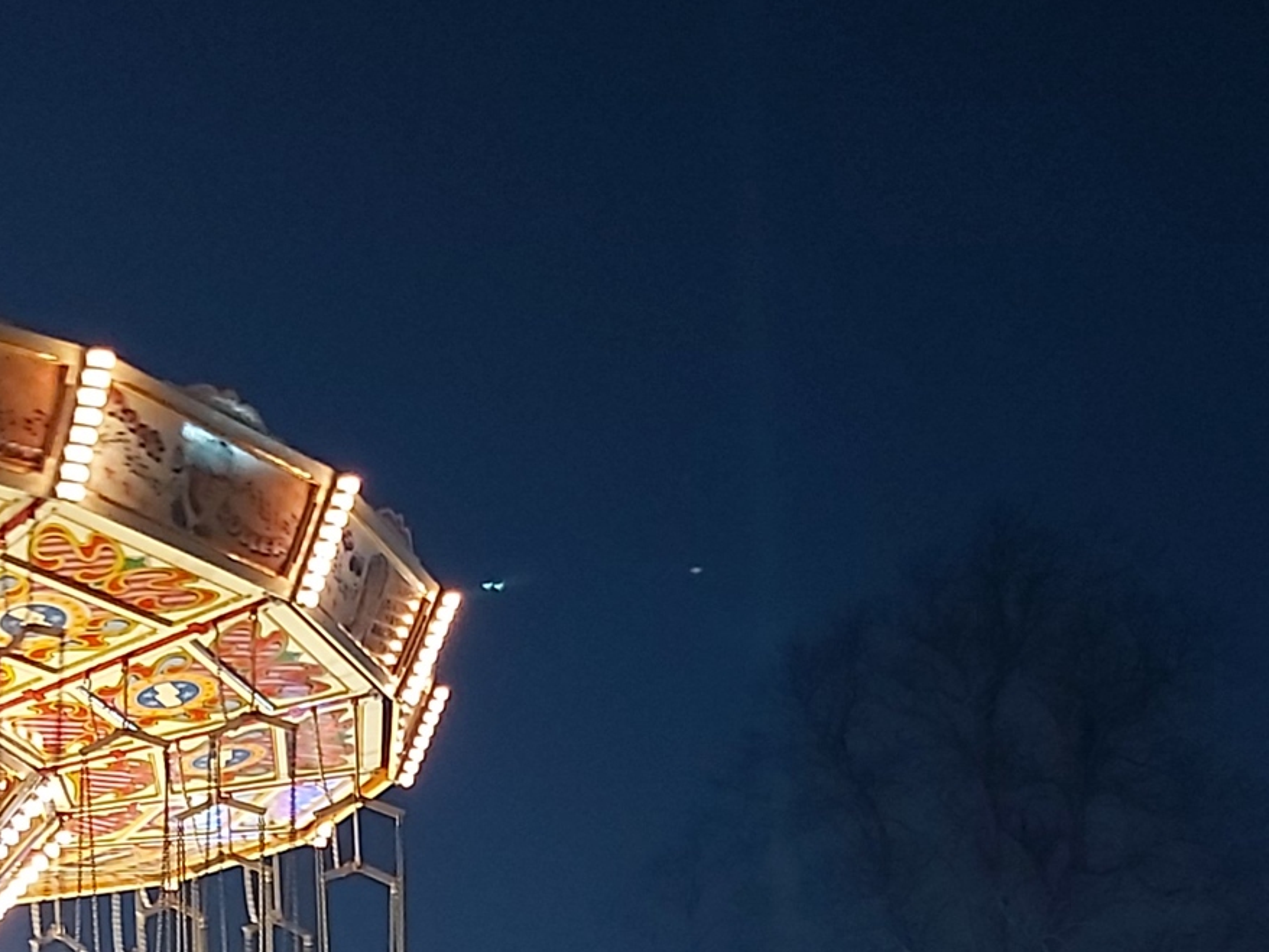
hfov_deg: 26.3
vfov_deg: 19.1
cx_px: 656
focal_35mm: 74
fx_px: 2714
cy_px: 1032
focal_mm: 3.92
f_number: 1.7
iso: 200
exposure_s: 1/33
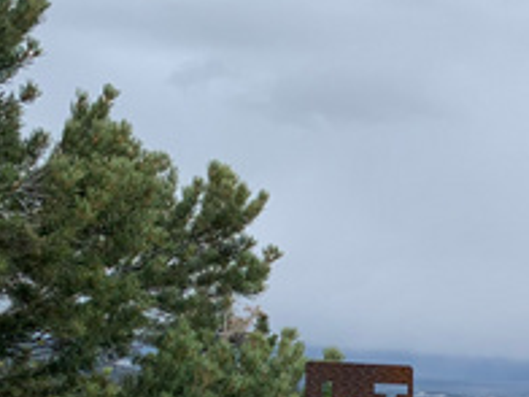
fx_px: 1299
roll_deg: -3.0
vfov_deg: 16.3
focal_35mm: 85
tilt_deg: -6.7
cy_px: 543
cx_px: 659
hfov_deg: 21.2
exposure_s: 1/1536
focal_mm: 4.25
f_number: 1.8
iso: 25
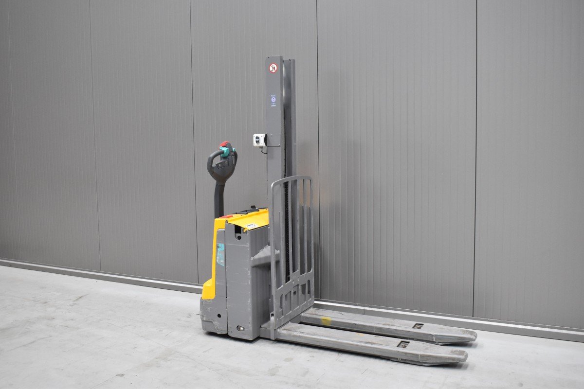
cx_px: 292
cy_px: 194
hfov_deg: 55.1
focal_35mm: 34
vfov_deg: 38.4
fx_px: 560
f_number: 4.5
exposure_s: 1/50
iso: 1600
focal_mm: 23
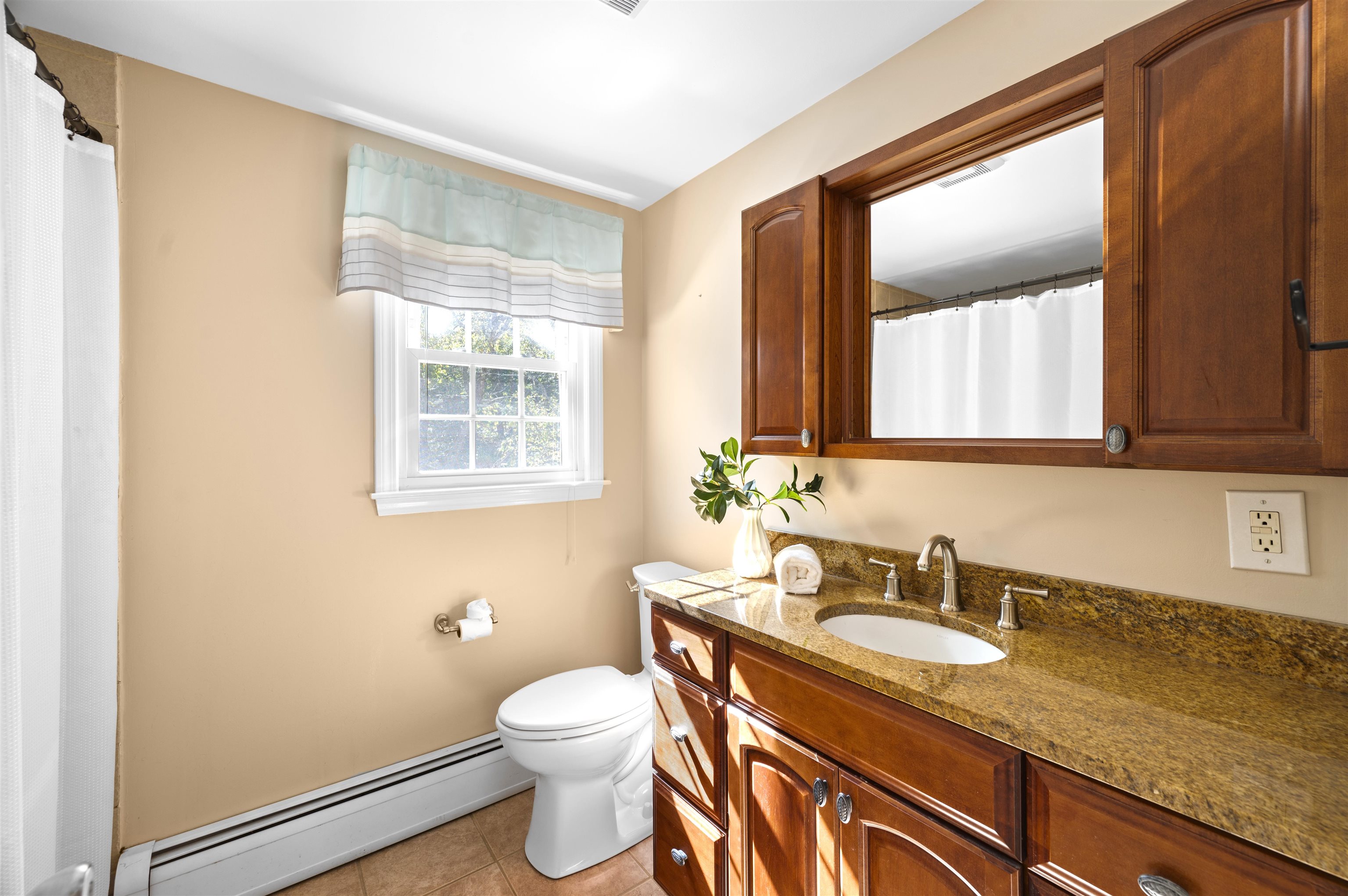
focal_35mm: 14
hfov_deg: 104.3
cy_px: 448
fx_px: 524
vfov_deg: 81.1
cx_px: 674
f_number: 7.1
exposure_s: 3
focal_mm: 14
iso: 250
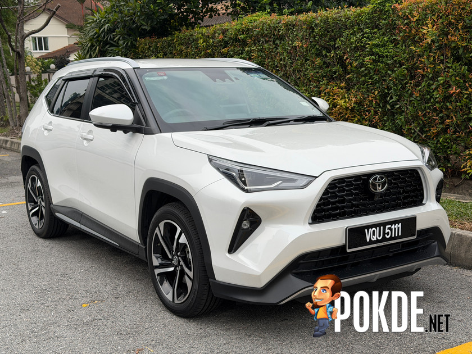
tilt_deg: -8.2
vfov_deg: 30.3
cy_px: 177
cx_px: 236
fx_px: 654
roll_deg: +3.2
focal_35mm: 48
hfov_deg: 39.7
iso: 64
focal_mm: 6.76
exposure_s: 1/1167
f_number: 1.78
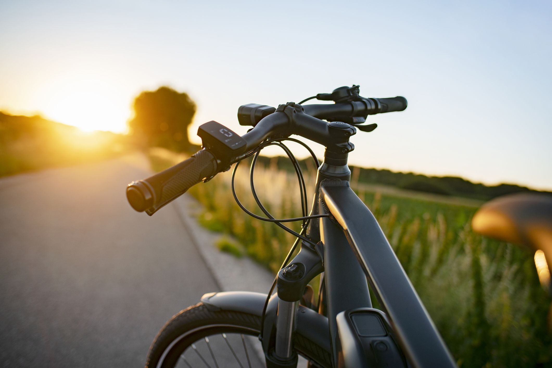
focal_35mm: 37
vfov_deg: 35.9
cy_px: 184
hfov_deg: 51.8
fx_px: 568
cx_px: 276
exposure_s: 1/500
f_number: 2
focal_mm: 24.7
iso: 100
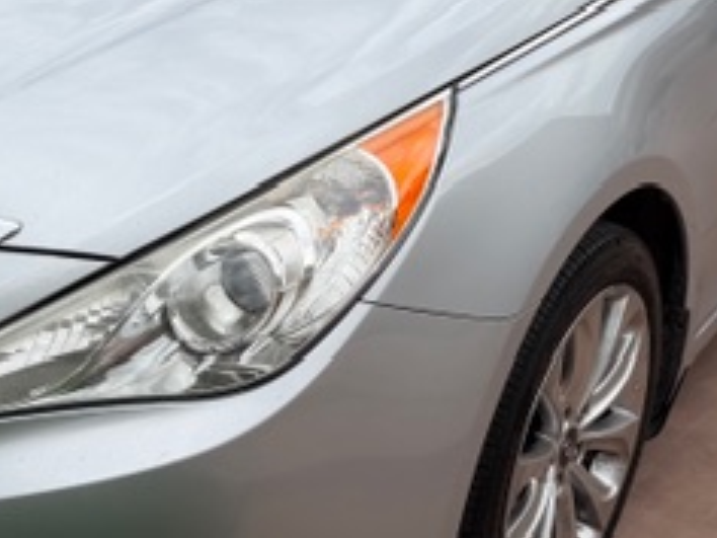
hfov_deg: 29.8
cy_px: 228
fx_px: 1346
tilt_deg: -23.8
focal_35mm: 65
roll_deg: -3.3
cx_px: 331
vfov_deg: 22.6
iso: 80
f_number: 1.78
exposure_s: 1/2232
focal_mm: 6.76
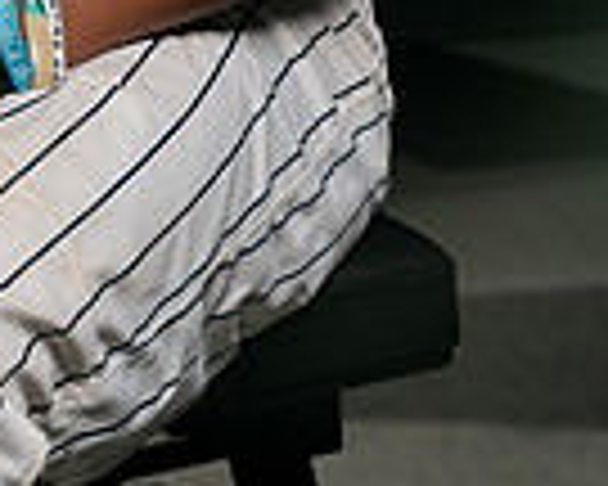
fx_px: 3149
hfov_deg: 10.9
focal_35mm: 175
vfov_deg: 8.4
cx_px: 0
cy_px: -513
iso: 160
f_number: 5.6
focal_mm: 56
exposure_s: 1/200
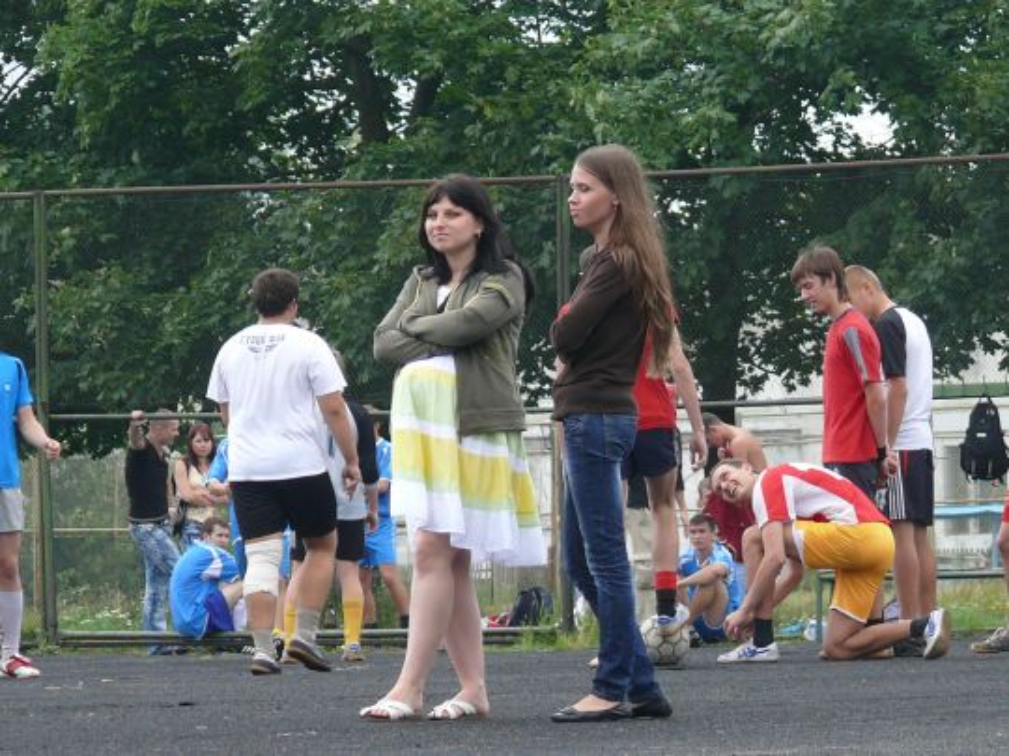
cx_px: 504
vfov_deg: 4.4
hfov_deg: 5.9
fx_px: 9852
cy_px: 378
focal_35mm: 338
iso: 100
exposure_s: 1/160
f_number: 4
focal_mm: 40.2
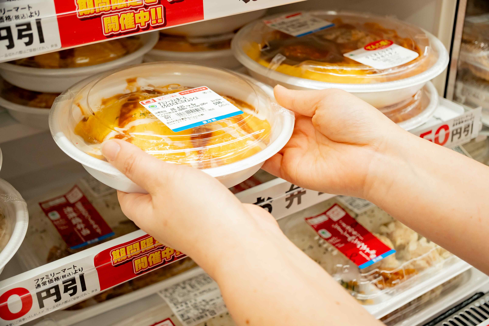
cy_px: 163
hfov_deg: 43.6
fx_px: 611
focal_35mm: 45
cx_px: 244
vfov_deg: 29.9
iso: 640
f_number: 4
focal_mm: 30
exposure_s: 1/160
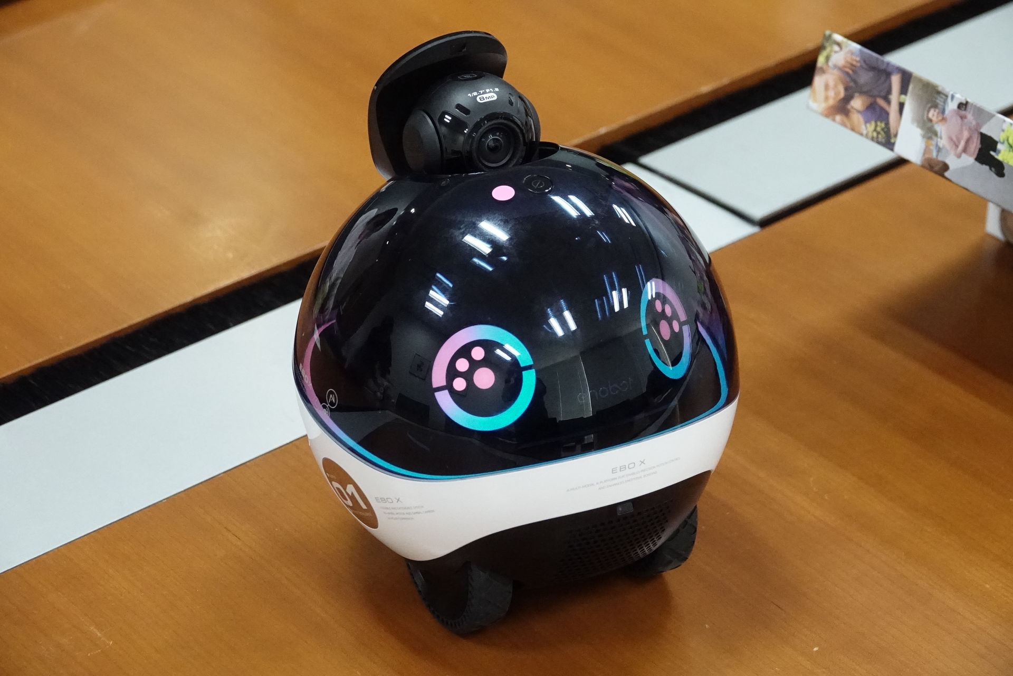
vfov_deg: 13.2
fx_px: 2926
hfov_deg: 19.6
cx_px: 506
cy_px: 338
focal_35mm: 104
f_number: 4
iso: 4000
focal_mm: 38.04
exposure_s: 1/500
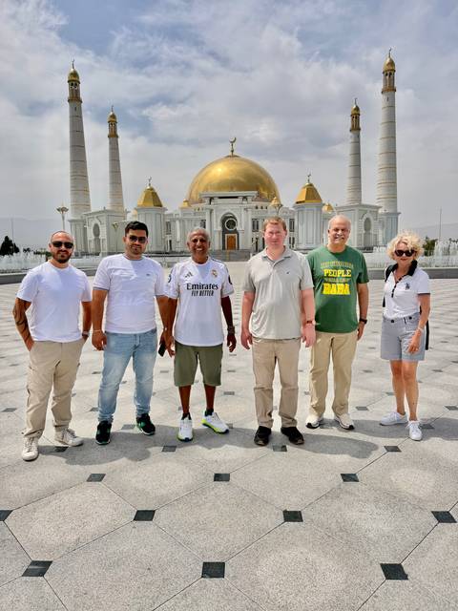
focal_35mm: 24
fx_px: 423
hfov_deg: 56.8
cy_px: 306
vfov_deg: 71.6
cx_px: 229
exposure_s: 1/9091
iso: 80
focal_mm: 6.76
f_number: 1.78
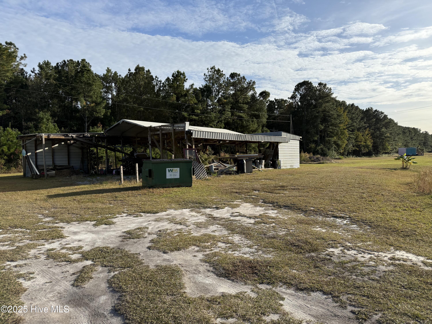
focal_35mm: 24
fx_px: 300
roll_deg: +1.5
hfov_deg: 71.6
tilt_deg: -1.9
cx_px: 216
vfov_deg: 56.8
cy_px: 162
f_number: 1.78
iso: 100
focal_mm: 6.76
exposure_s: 1/4673
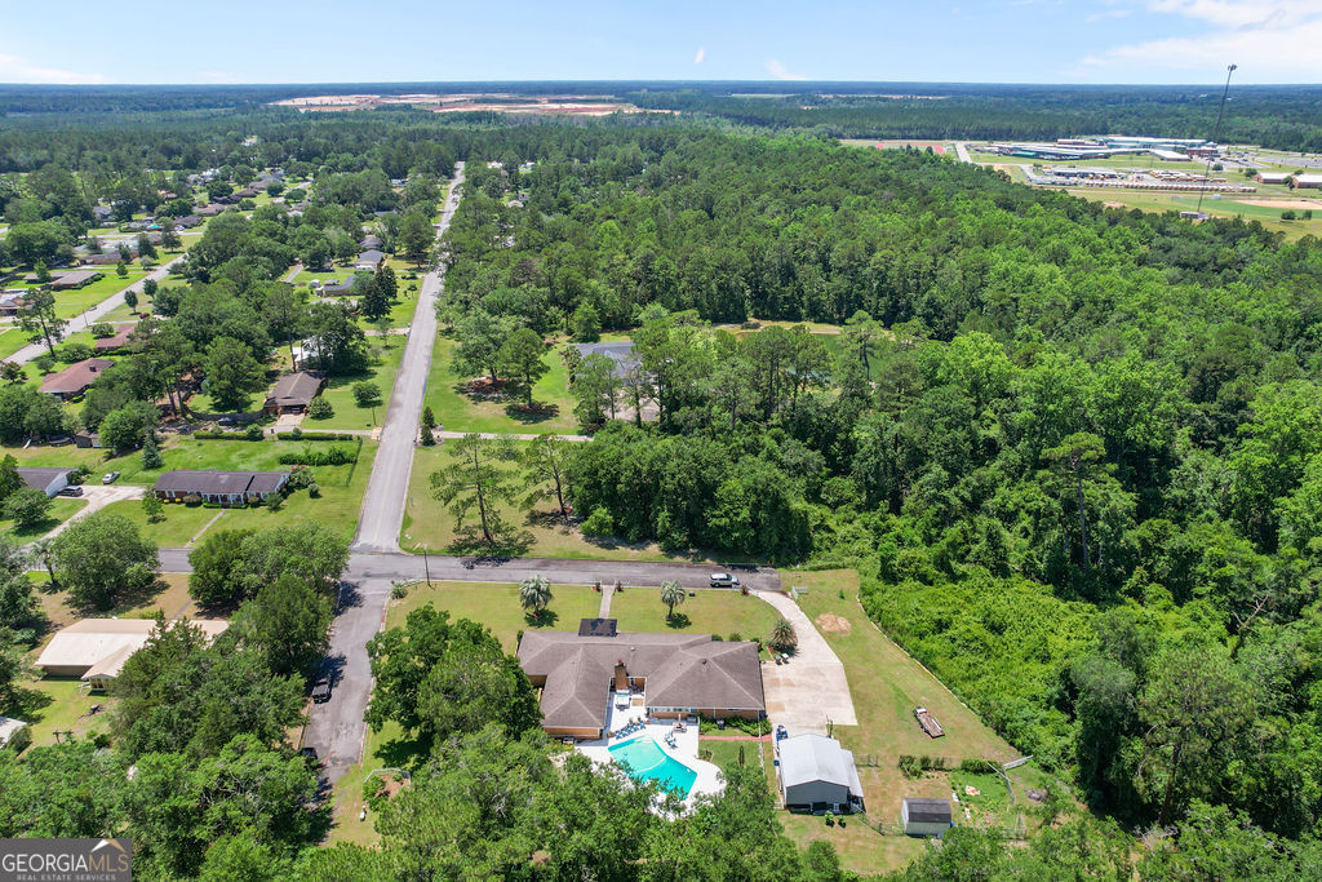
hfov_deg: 78.6
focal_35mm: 22
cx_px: 661
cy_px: 441
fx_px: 808
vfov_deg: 57.2
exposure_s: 1/1500
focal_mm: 8.38
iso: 100
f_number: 2.8
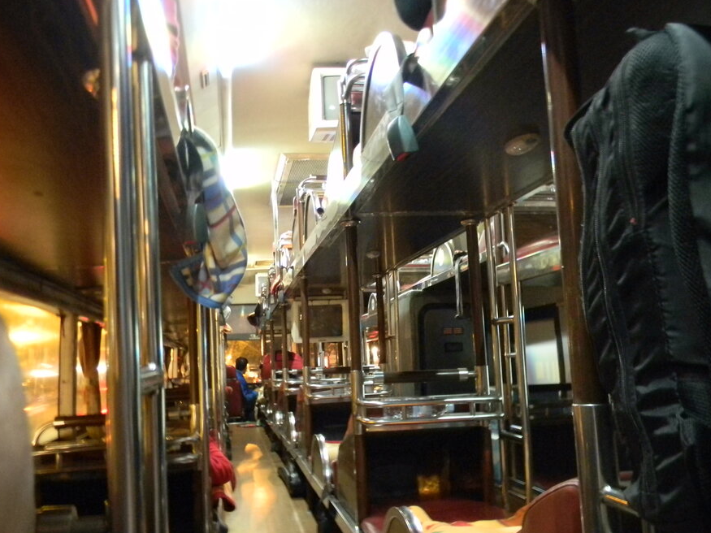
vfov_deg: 44.1
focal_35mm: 32
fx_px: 657
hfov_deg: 56.8
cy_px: 297
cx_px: 343
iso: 635
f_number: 3.5
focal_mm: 5
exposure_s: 1/1.1
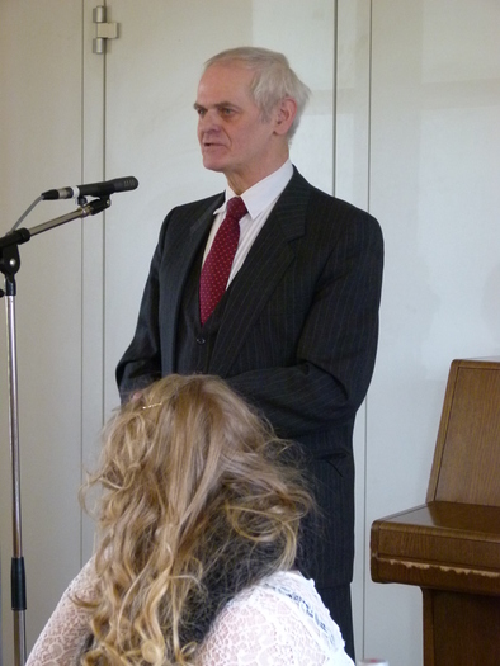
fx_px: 2349
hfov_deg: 12.2
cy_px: 333
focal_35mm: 122
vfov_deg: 16.1
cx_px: 250
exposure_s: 1/25
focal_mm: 21.9
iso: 400
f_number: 3.6
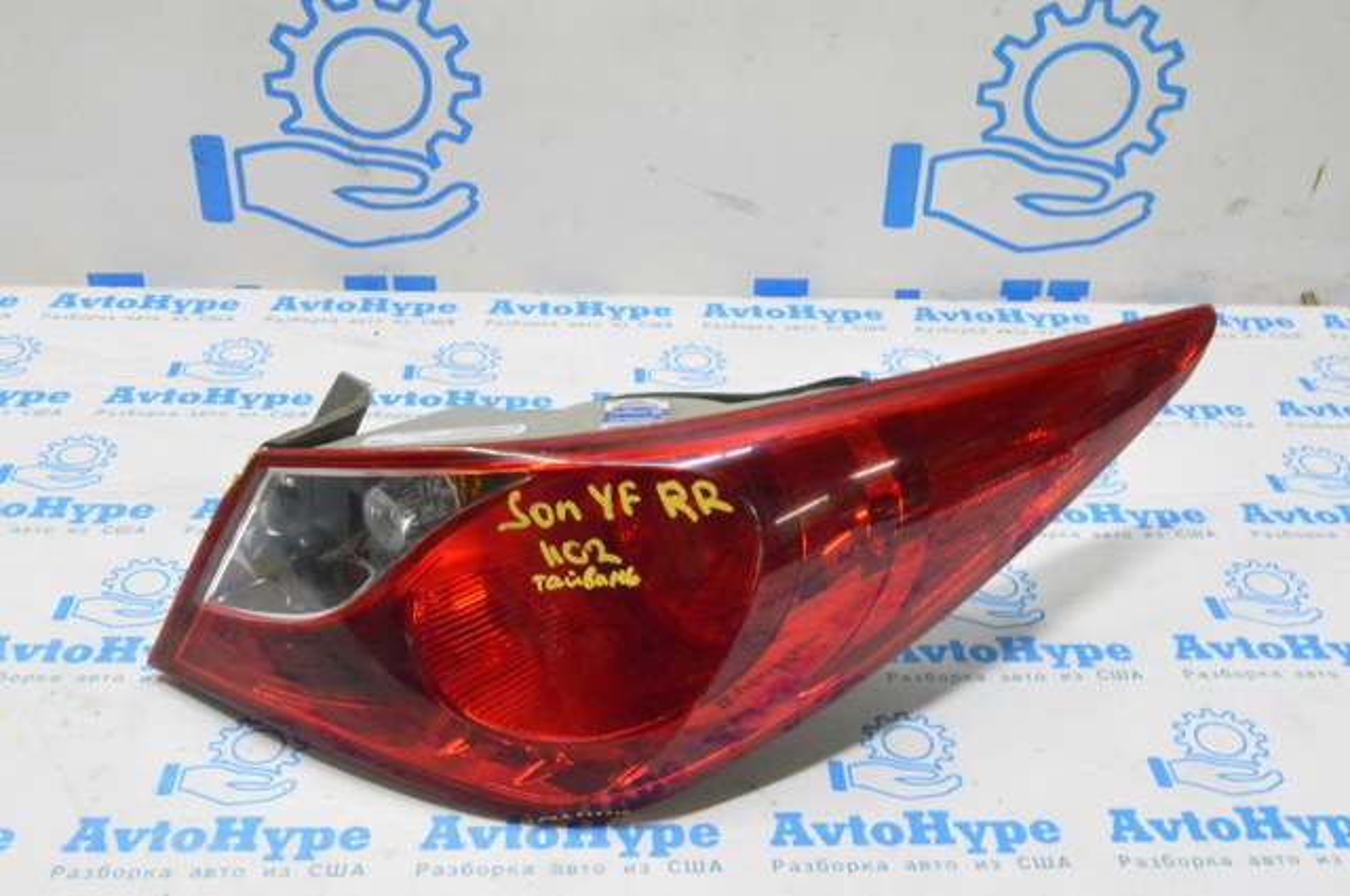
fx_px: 1461
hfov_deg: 49.6
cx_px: 675
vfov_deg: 34.1
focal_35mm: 39
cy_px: 448
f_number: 20
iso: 6400
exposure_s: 1/15
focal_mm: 26
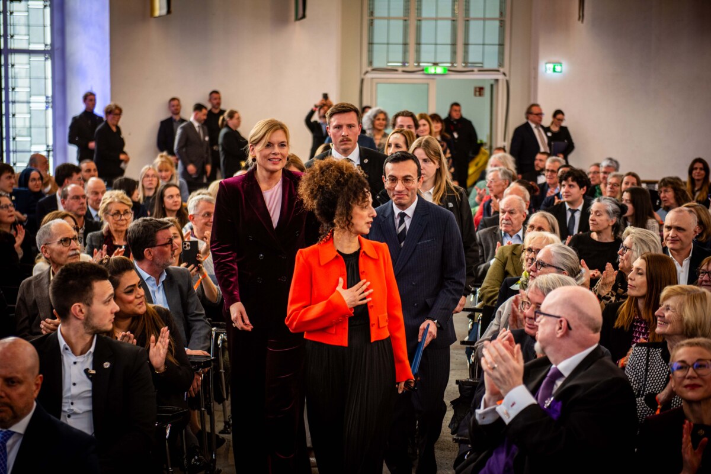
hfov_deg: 28.8
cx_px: 356
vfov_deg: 19.5
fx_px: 1383
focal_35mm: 70
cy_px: 237
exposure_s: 1/200
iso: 400
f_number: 2.8
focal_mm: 70
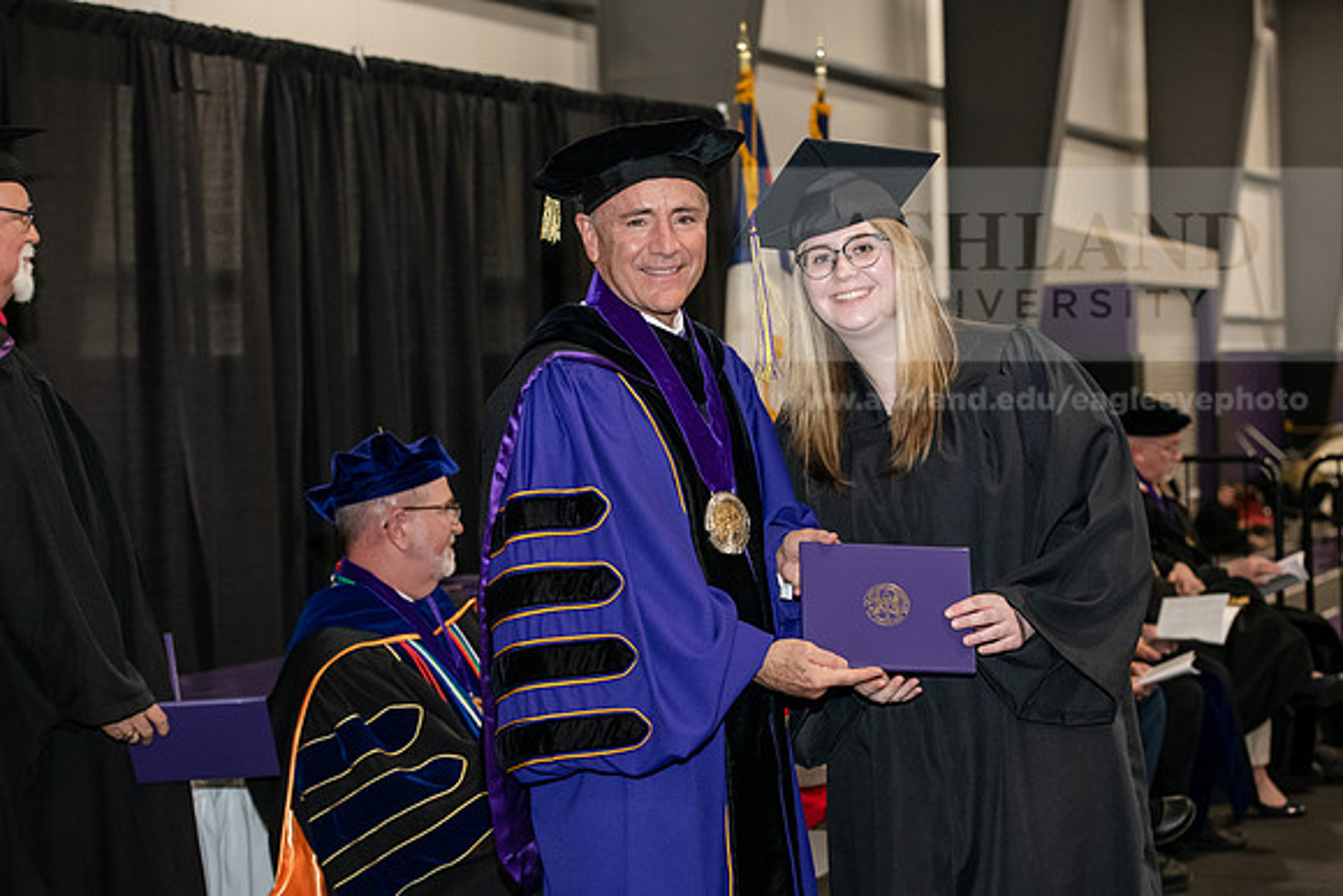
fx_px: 2612
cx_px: 672
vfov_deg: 19.5
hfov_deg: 28.8
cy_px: 448
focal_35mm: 70
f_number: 5
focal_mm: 70
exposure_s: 1/200
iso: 2500
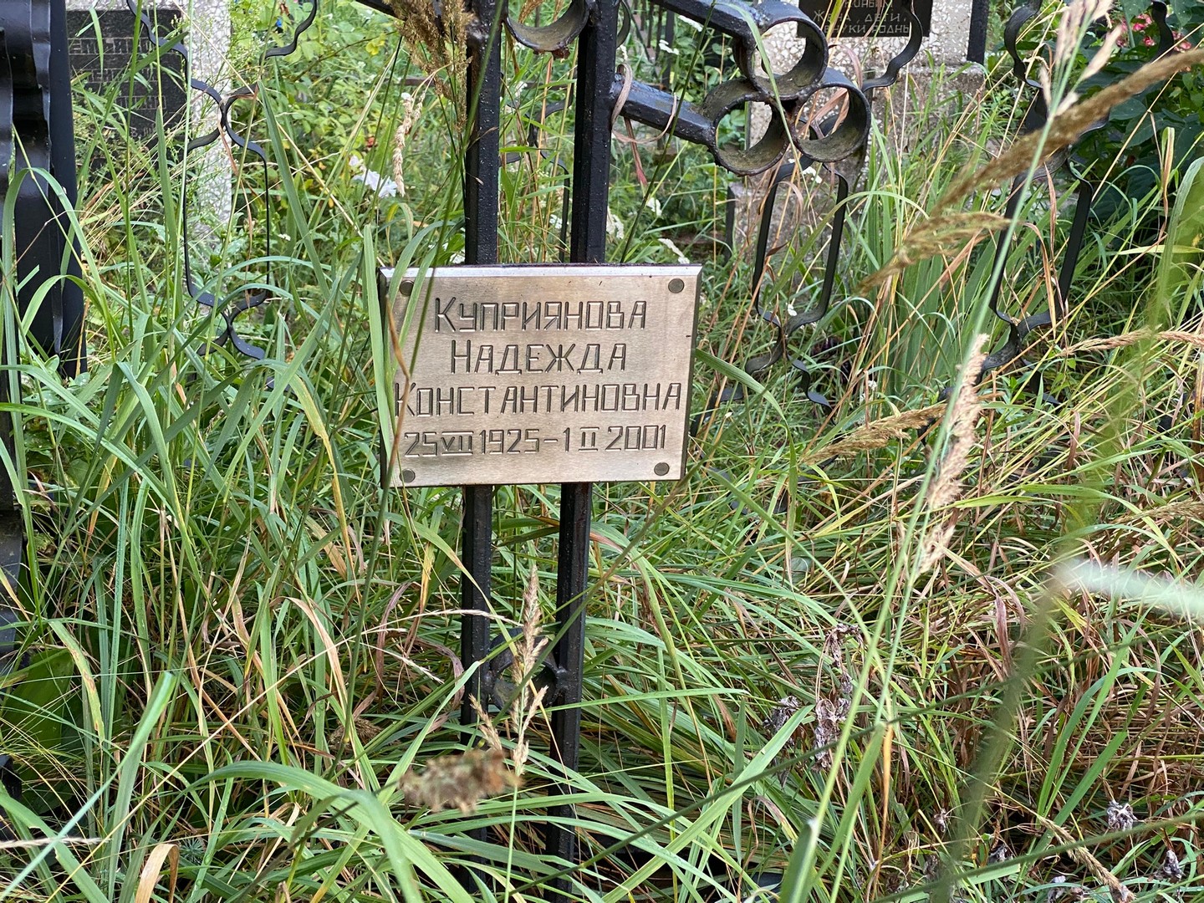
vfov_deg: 28.0
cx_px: 602
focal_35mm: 52
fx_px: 1809
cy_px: 452
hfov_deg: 36.8
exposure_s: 1/69
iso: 160
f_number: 2
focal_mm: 6
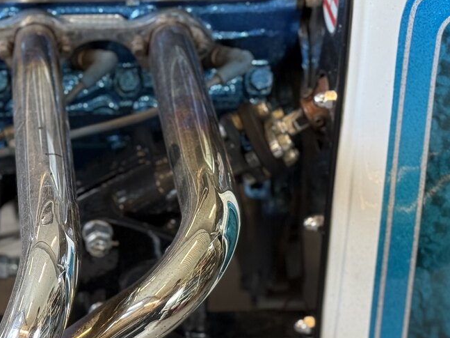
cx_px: -6
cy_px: 298
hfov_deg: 16.9
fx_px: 1482
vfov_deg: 12.9
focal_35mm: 114
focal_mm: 6.76
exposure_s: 1/100
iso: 125
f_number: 1.78
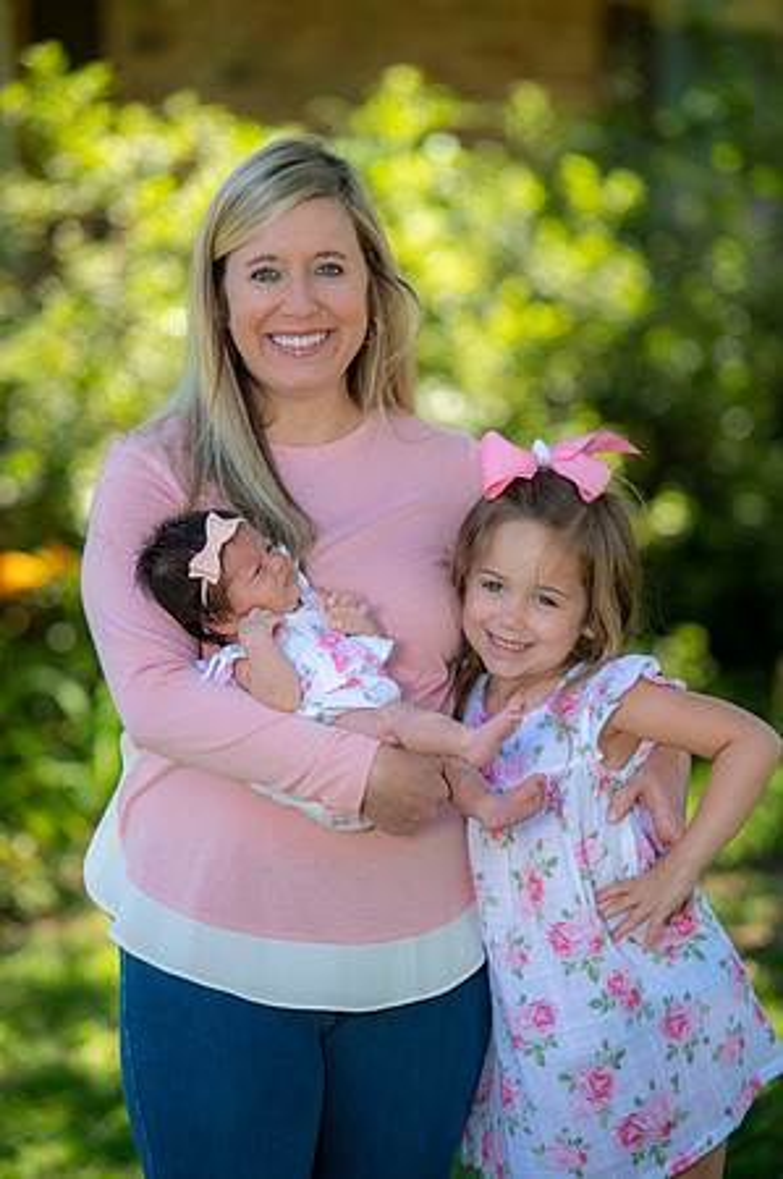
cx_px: 392
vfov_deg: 14.2
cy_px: 590
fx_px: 4741
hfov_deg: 9.4
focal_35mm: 145
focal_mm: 145
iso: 100
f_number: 2.8
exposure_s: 1/250
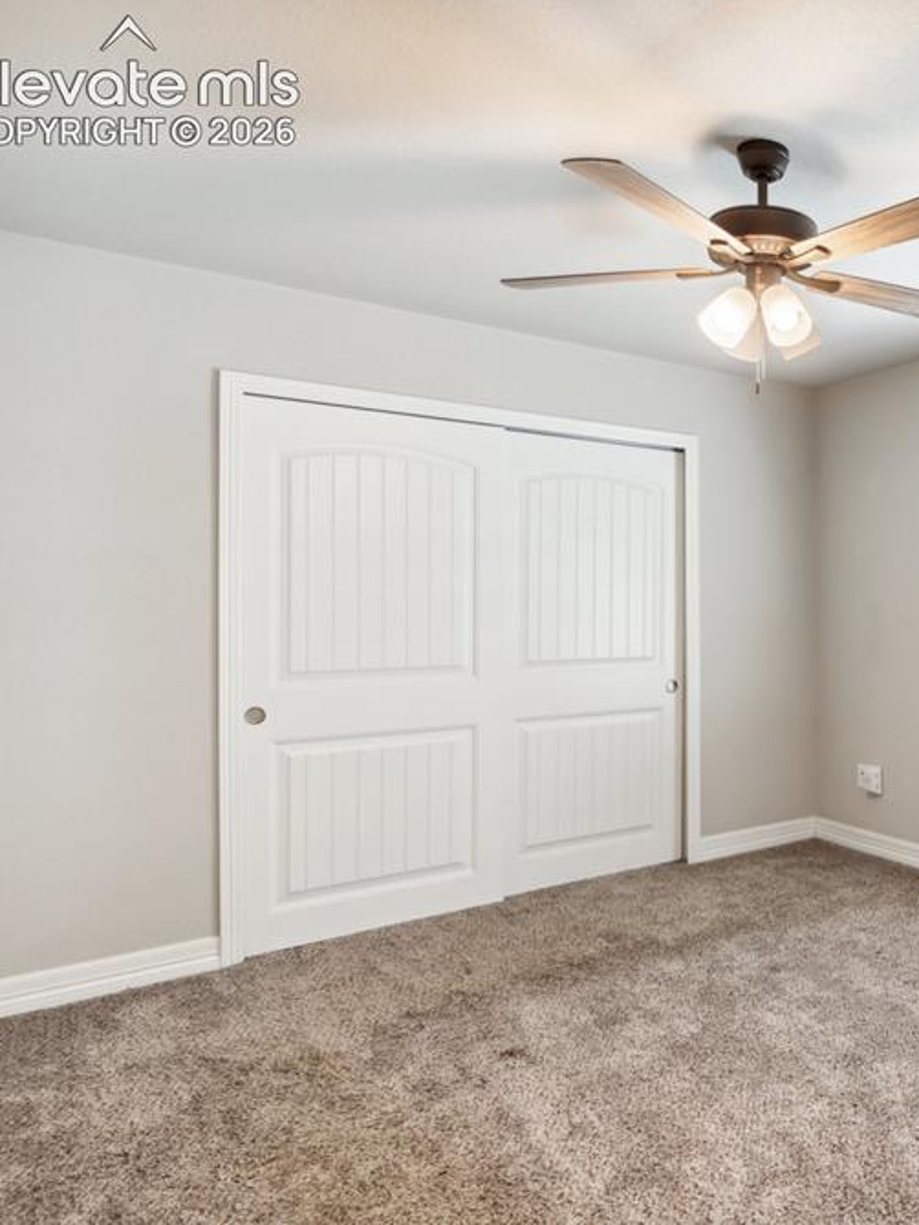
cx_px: 879
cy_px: 608
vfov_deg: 69.4
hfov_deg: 47.4
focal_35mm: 25
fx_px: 885
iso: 400
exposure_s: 1/10
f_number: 8
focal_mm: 17
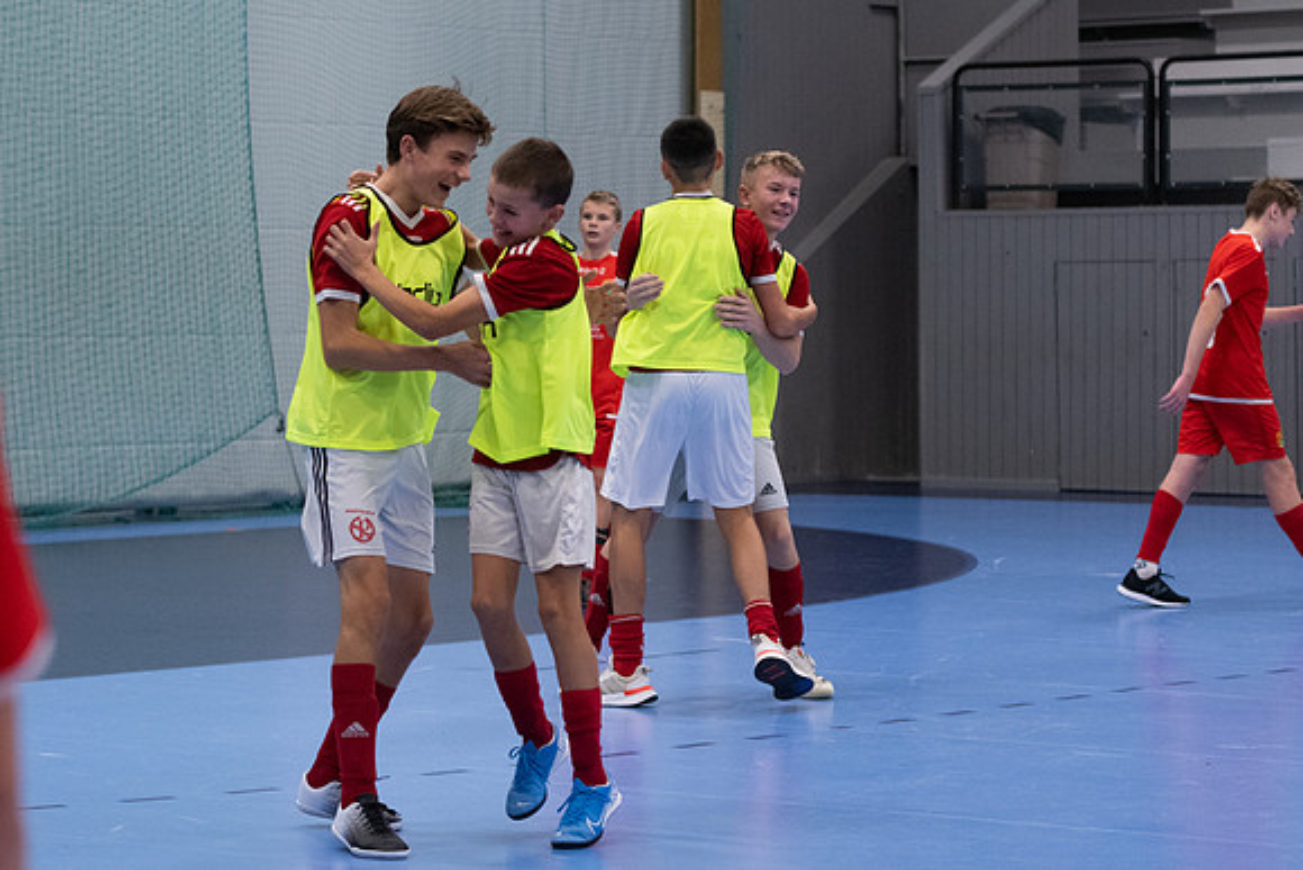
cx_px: 652
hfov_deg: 17.7
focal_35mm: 115
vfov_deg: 11.9
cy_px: 435
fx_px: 4173
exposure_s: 1/400
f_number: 3.2
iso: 4000
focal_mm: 70
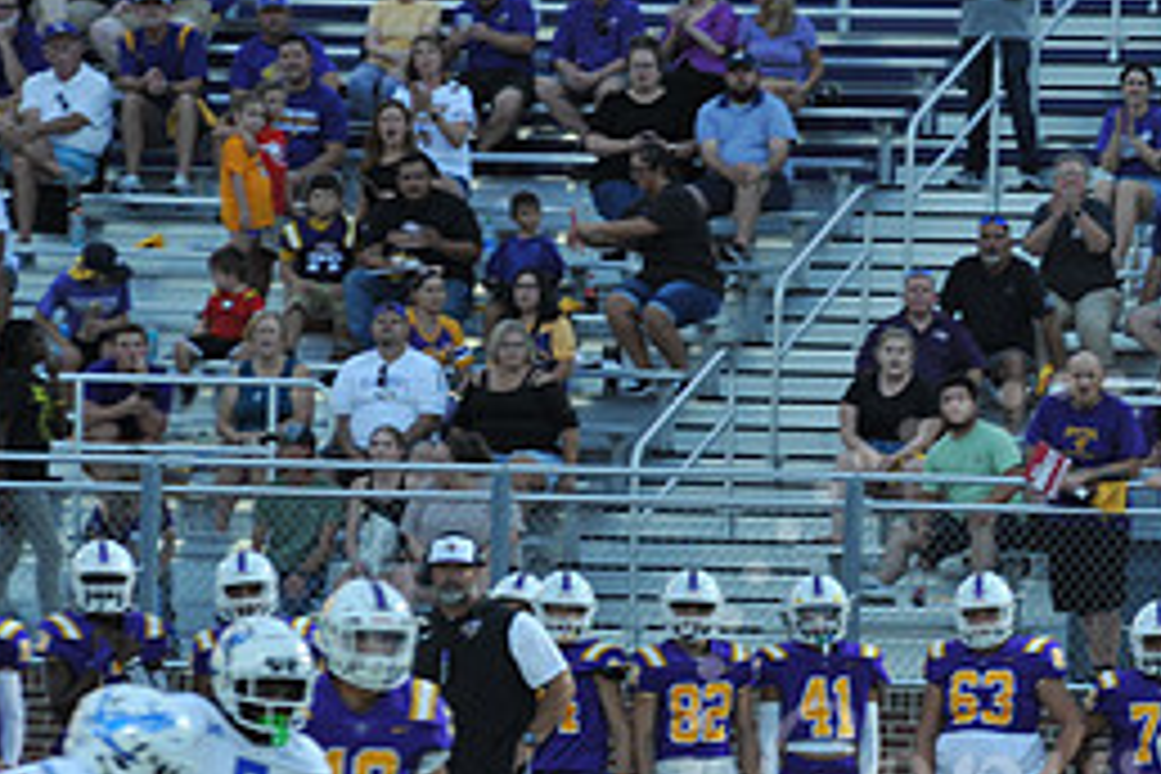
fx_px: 14511
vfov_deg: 3.1
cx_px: 1107
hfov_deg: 4.6
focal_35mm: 450
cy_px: 796
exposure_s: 1/400
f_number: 6.3
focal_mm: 200
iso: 1600
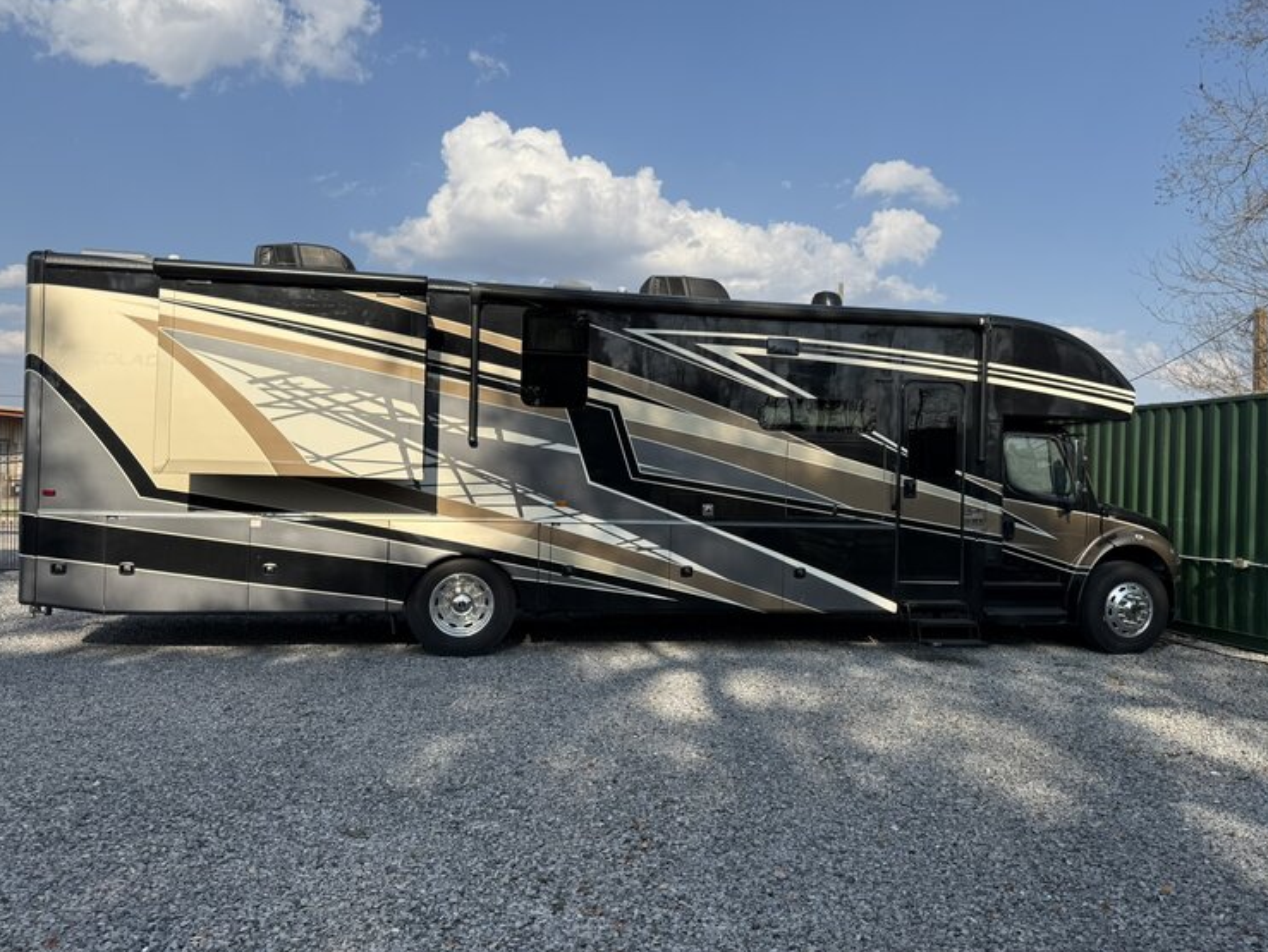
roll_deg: -1.5
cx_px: 658
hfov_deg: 67.3
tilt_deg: -0.1
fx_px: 953
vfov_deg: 53.1
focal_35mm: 26
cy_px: 474
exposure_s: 1/4167
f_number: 1.78
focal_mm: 6.76
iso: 80
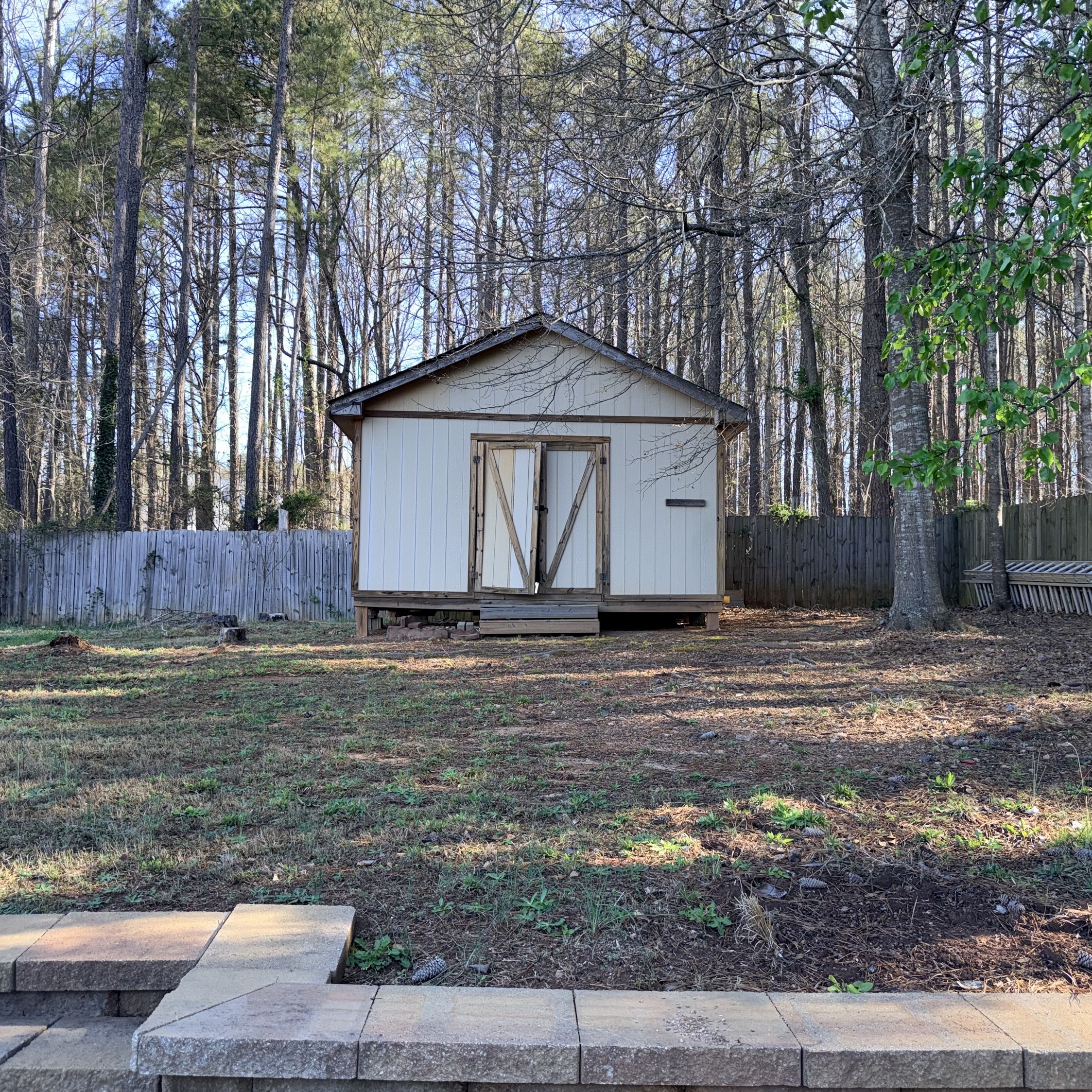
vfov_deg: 55.6
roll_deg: -1.2
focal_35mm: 29
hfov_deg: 55.6
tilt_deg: +4.9
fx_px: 1035
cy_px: 538
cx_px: 552
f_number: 1.78
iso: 64
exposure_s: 1/318
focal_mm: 6.76
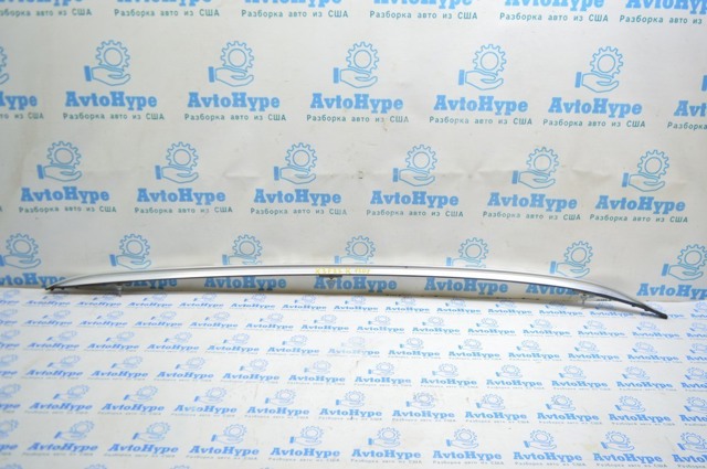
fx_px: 530
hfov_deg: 67.4
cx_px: 354
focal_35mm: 27
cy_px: 234
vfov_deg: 47.8
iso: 400
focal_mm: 18
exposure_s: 1/40
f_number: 3.5
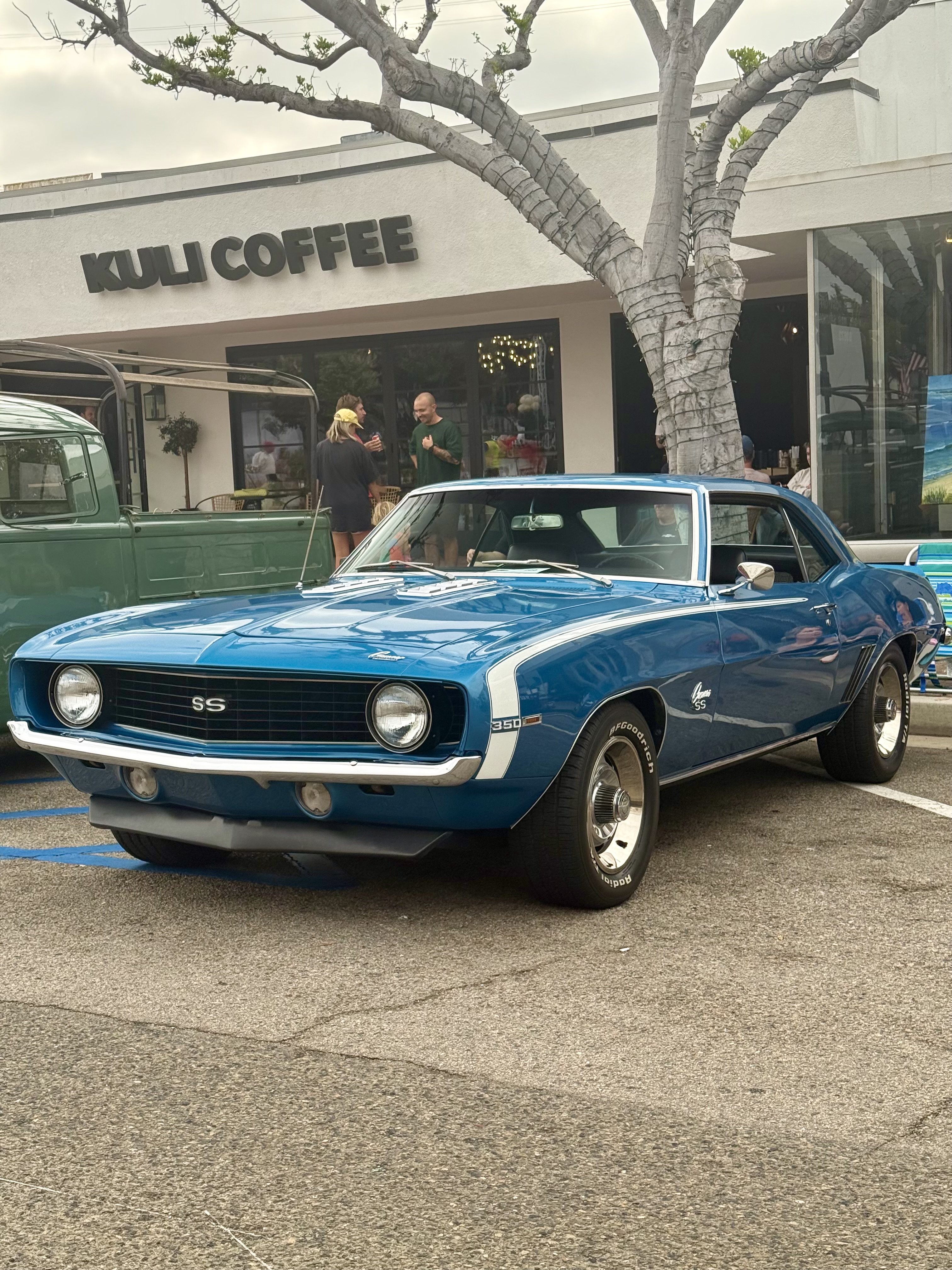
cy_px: 635
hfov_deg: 30.3
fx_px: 1760
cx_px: 476
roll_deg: +2.9
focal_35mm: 48
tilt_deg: -6.5
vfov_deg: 39.7
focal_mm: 6.76
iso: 100
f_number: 1.78
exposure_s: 1/885
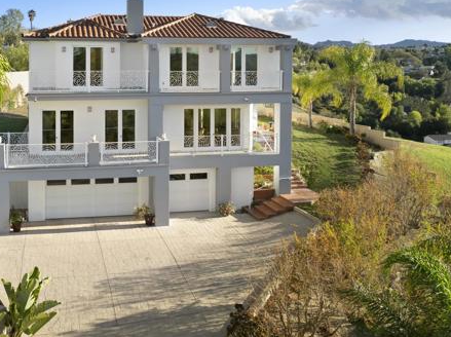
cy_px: 108
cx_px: 131
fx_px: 455
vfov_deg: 40.0
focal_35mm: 35
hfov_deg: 51.2
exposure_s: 1/640
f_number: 2.8
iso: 110
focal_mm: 12.29
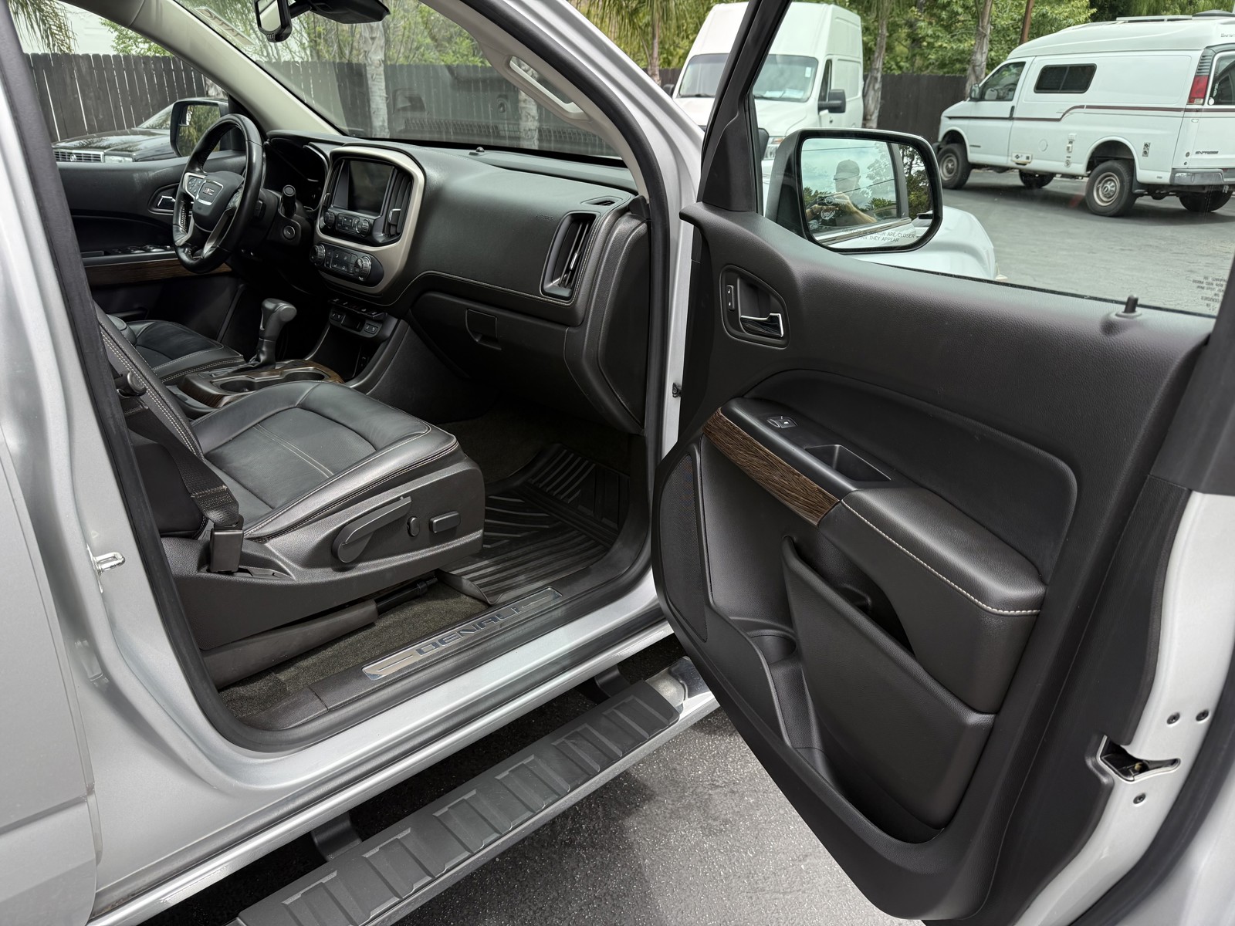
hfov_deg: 71.6
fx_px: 856
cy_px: 463
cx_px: 618
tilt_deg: -22.6
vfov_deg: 56.8
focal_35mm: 24
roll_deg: -0.4
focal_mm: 6.76
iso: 100
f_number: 1.78
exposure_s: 1/1230
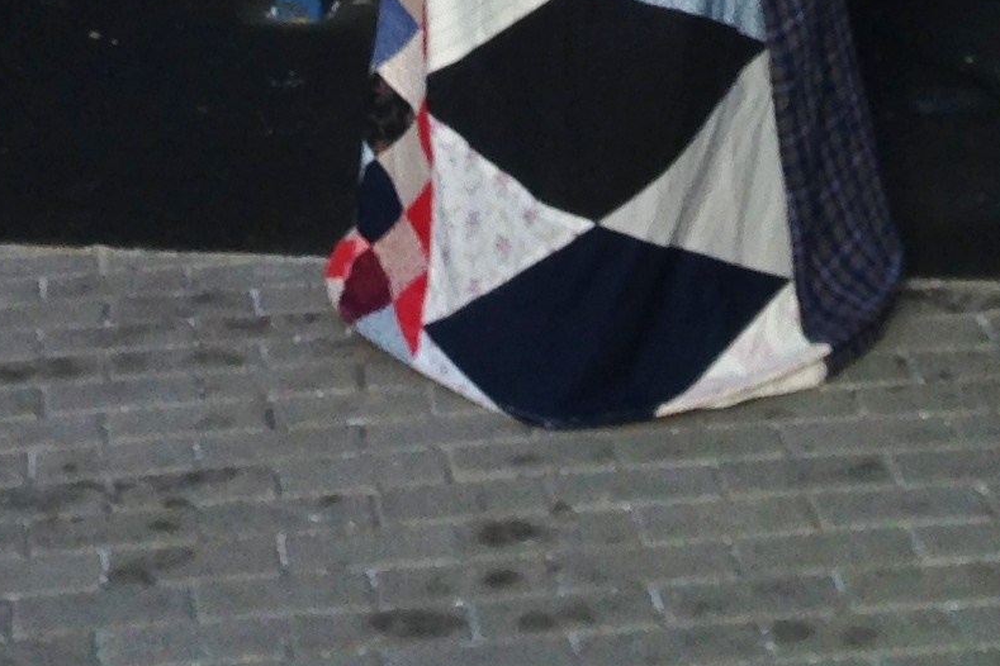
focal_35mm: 142
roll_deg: +2.5
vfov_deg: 8.9
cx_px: 330
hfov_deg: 14.4
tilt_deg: -4.4
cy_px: -813
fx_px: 3944
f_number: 2.4
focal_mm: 4.12
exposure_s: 1/686
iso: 50
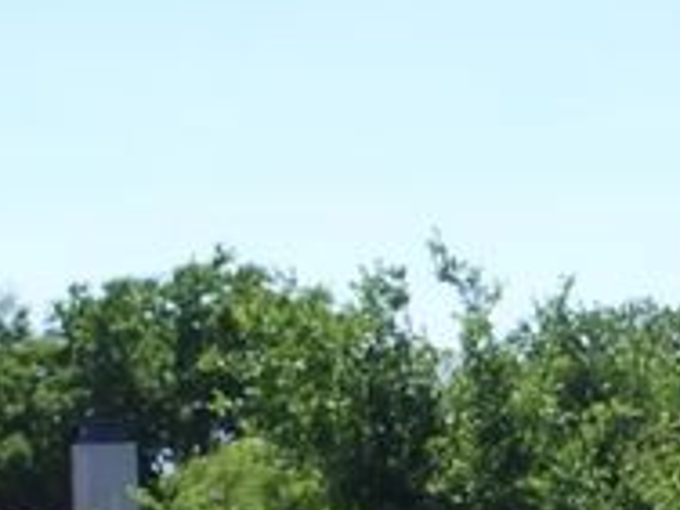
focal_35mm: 275
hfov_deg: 7.2
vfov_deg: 5.4
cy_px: 758
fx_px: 5395
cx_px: 789
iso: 100
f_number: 7.1
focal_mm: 35
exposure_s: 1/200
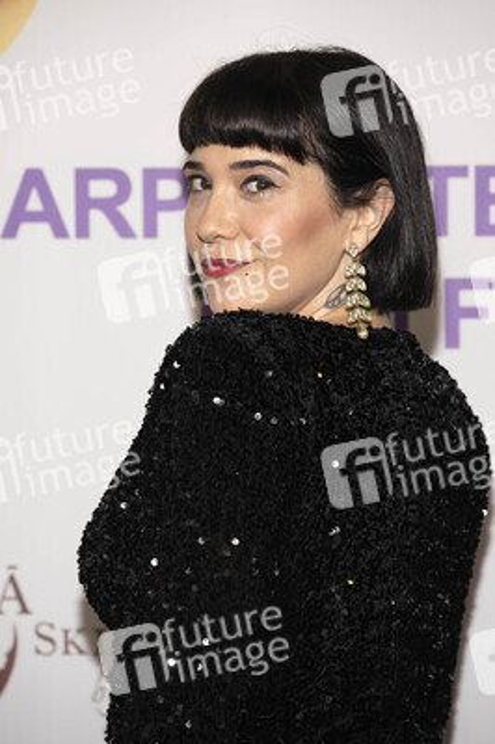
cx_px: 248
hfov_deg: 11.4
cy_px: 372
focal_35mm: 120
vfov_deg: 17.1
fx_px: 2479
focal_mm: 120
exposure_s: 1/200
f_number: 6.3
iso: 800
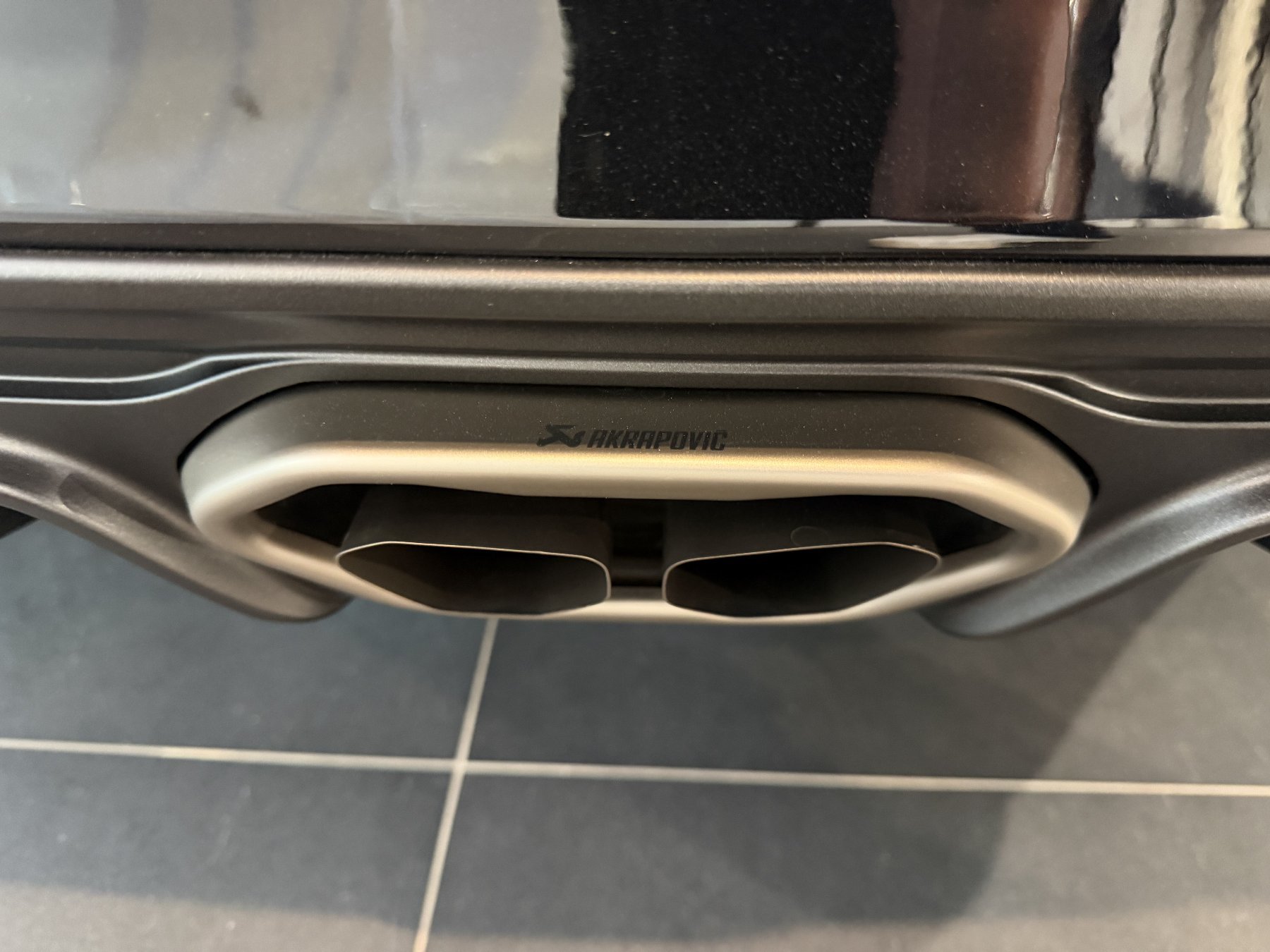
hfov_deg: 71.6
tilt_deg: -36.7
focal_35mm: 24
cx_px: 635
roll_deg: -0.5
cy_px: 476
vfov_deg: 56.8
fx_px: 881
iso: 1000
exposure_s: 1/33
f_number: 1.78
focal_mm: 6.76
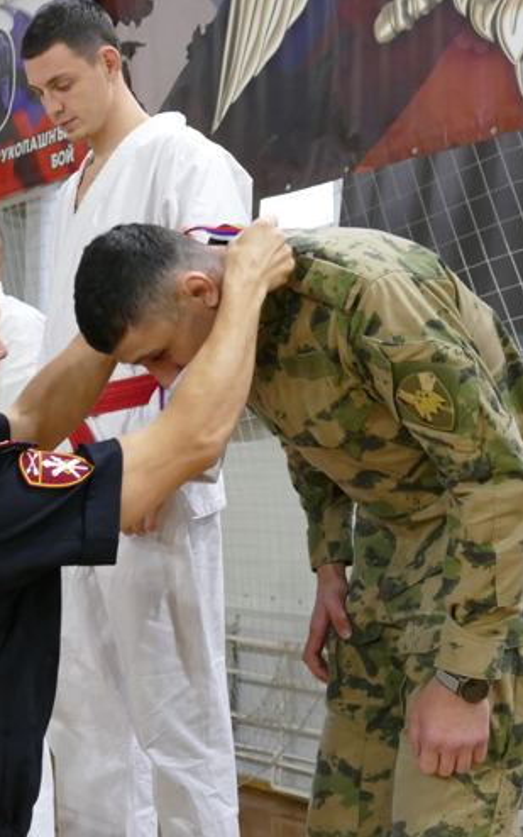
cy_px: 420
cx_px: 80
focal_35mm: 65
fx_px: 1481
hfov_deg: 19.7
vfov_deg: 31.5
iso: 1250
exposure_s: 1/80
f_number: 3.2
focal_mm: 15.26
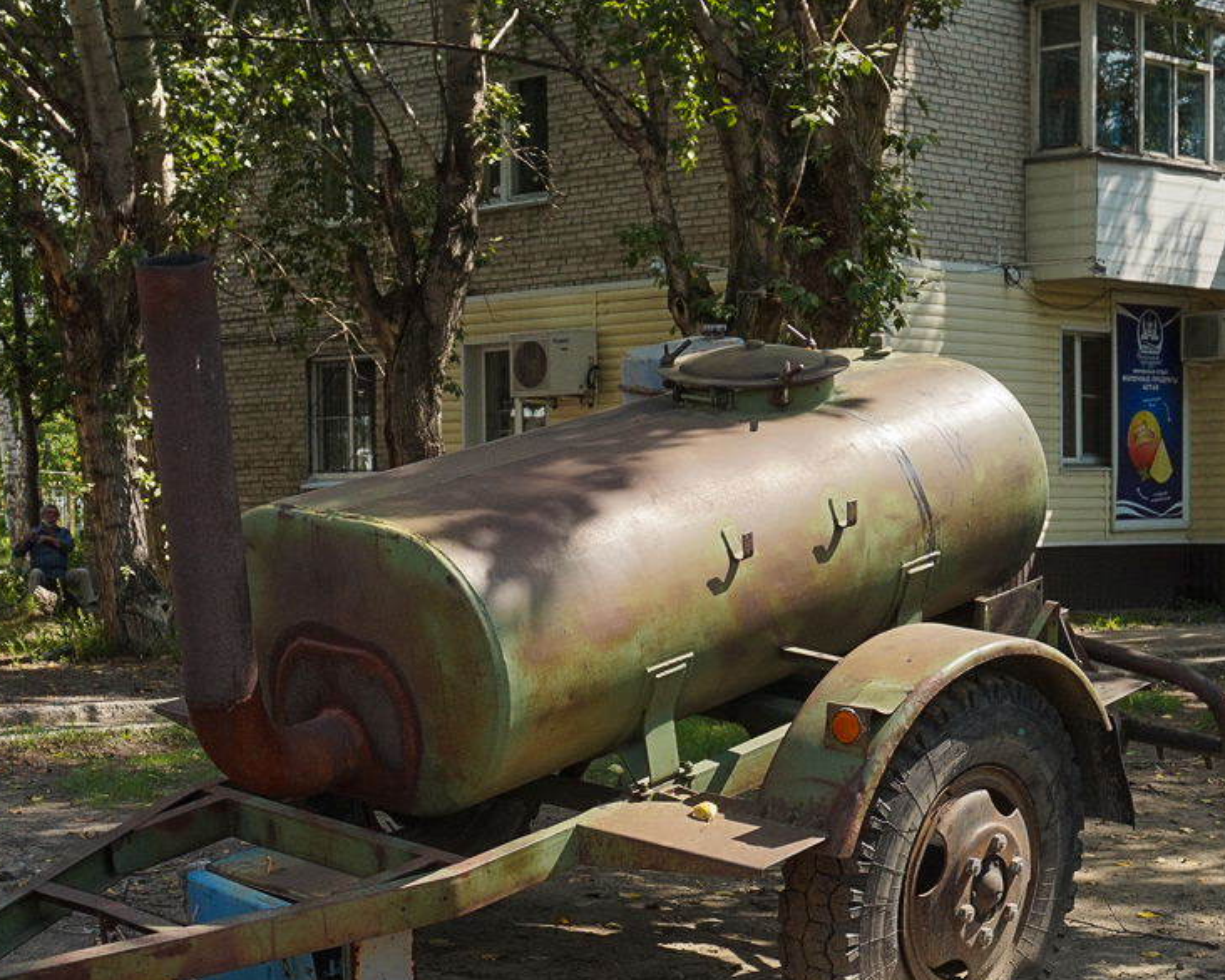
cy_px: 585
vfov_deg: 25.4
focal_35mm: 60
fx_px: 2176
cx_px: 470
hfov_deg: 31.3
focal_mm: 26
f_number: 8
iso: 250
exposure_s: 1/500
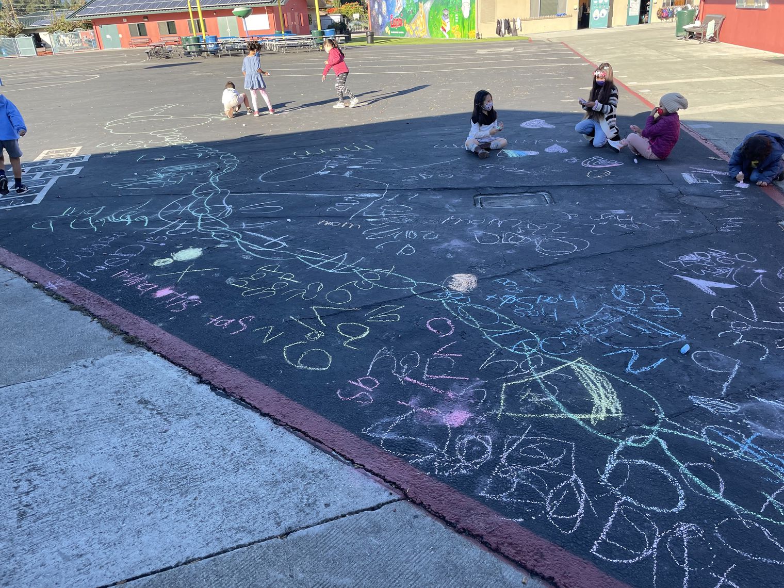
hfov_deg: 67.3
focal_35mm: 26
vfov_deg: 53.1
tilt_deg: -24.6
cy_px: 294
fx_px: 589
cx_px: 392
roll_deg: +4.0
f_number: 1.6
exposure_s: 1/445
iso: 32
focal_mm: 4.2
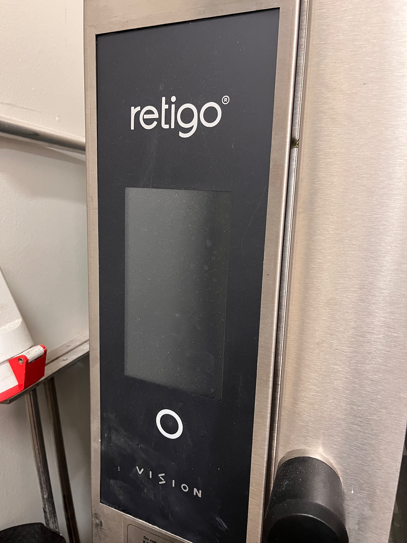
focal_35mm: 26
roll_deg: -0.6
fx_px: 408
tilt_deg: -10.3
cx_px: 204
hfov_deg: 53.1
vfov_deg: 67.3
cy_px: 272
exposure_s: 1/50
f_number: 1.6
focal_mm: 5.1
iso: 320
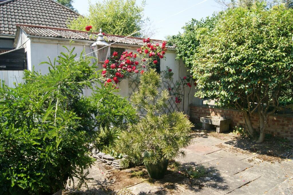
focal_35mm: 27
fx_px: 220
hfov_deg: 67.4
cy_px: 98
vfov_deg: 47.9
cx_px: 146
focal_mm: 18
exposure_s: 1/250
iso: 400
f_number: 10
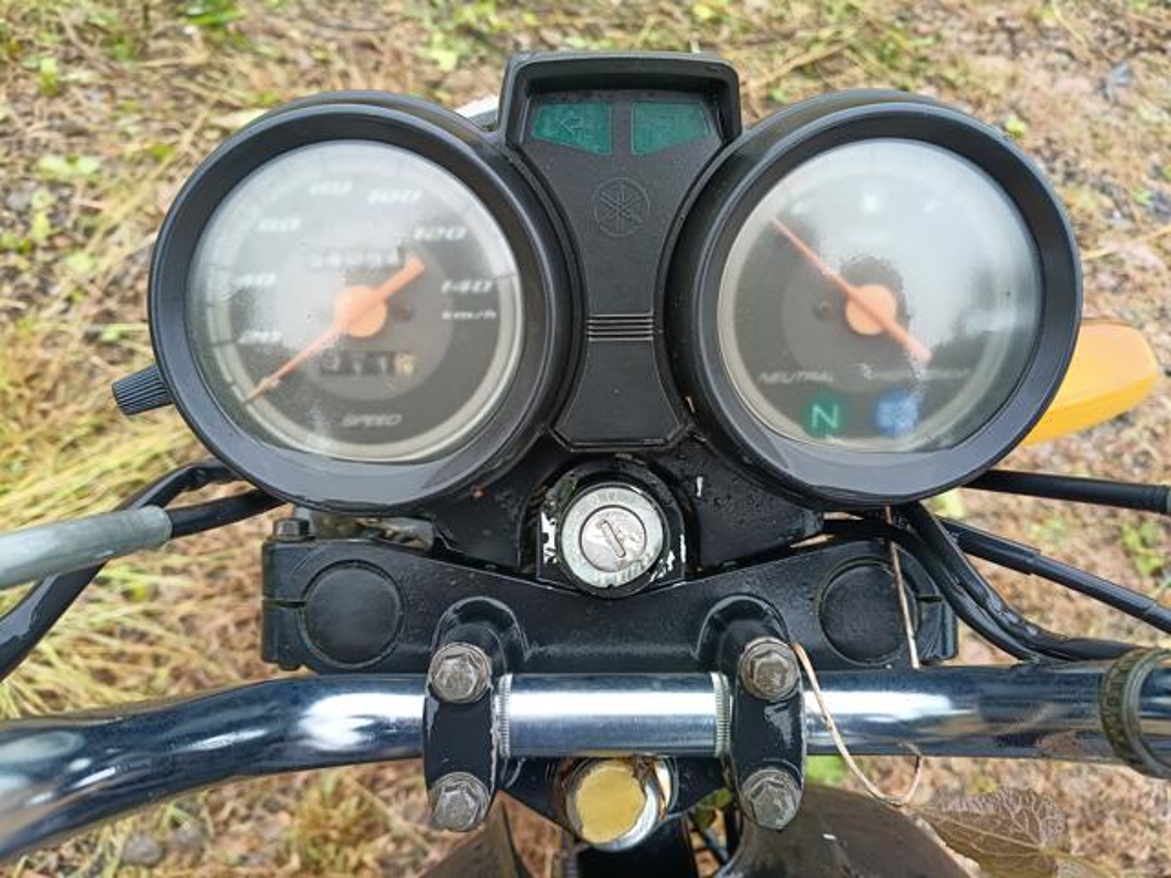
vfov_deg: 53.1
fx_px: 880
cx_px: 586
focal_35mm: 26
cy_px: 439
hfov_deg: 67.3
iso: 206
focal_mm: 4.81
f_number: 1.8
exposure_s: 1/120
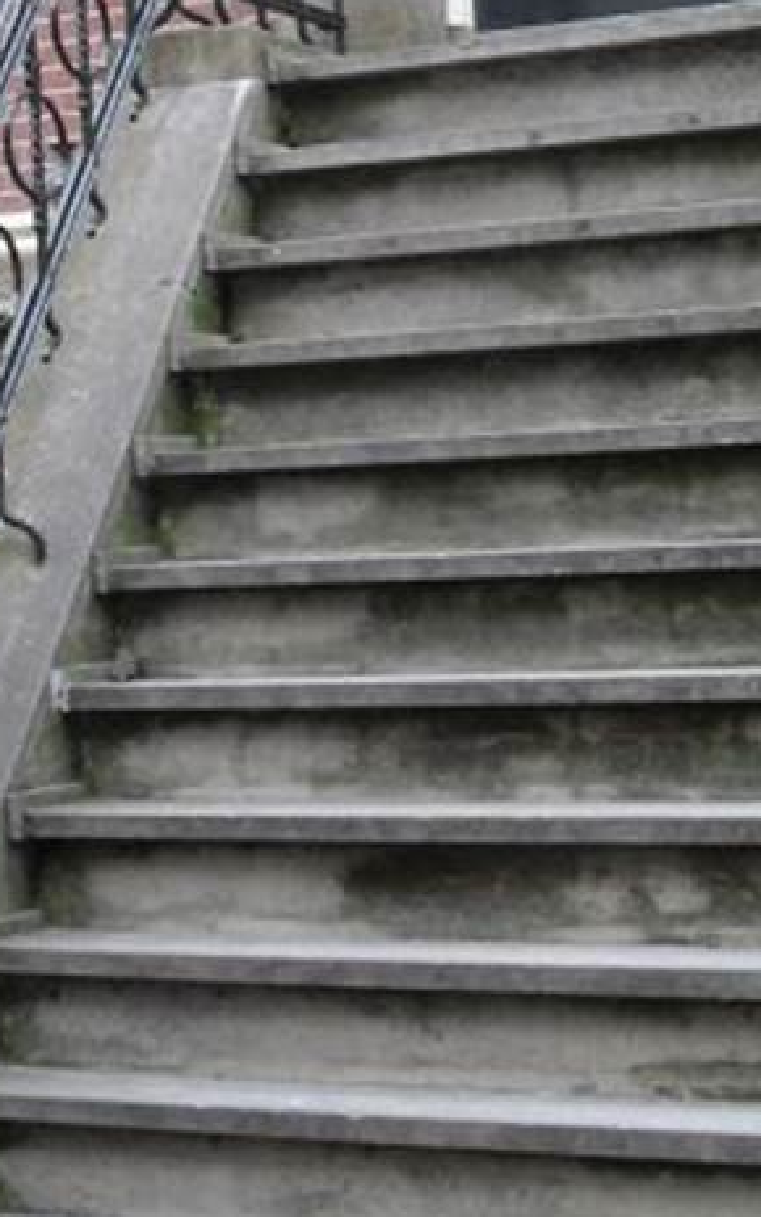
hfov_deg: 12.9
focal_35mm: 96
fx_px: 3186
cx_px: -365
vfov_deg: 21.4
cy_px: 283
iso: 100
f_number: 2.8
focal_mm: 6.2
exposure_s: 1/45
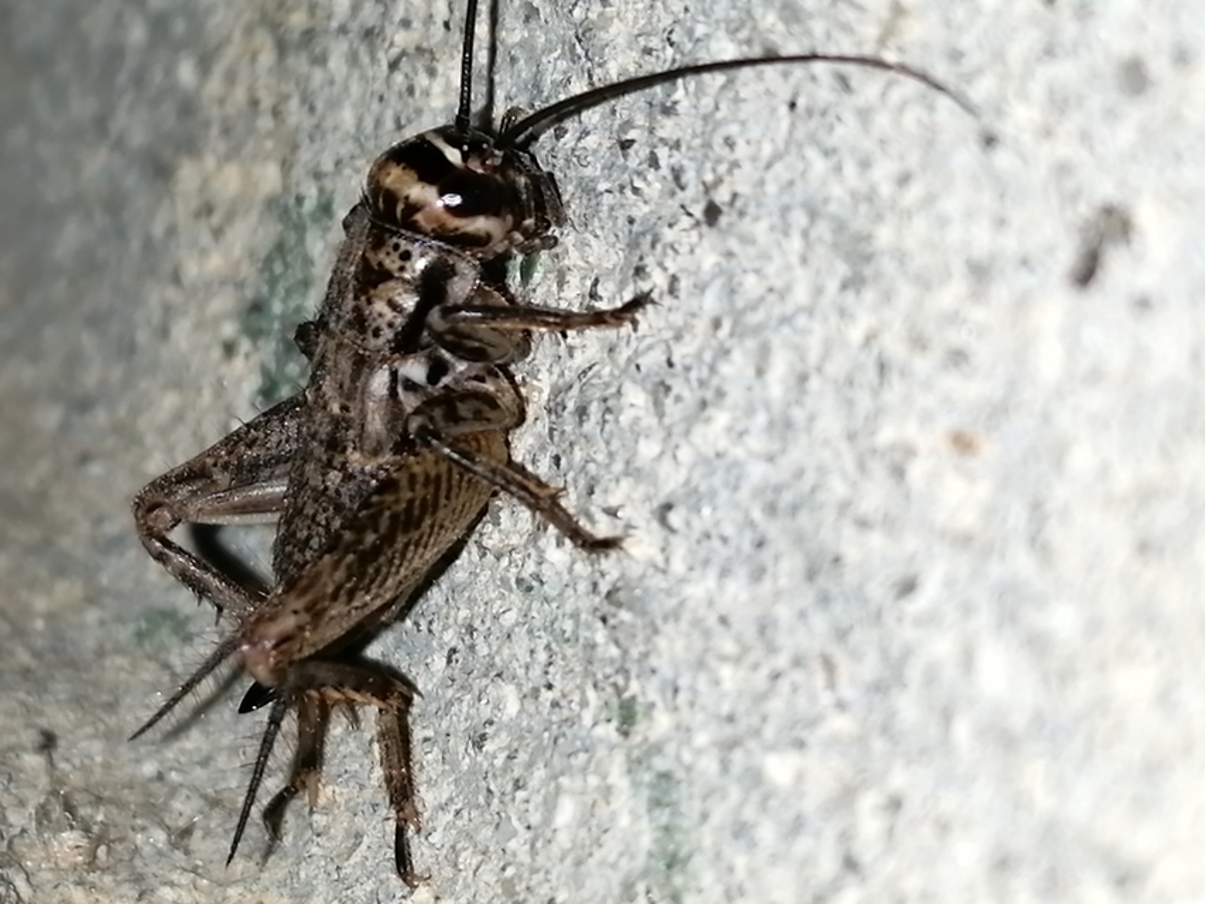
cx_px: 602
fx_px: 3621
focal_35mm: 104
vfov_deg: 14.2
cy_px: 452
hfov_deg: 18.9
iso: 50
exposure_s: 1/50
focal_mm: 3.46
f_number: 1.8
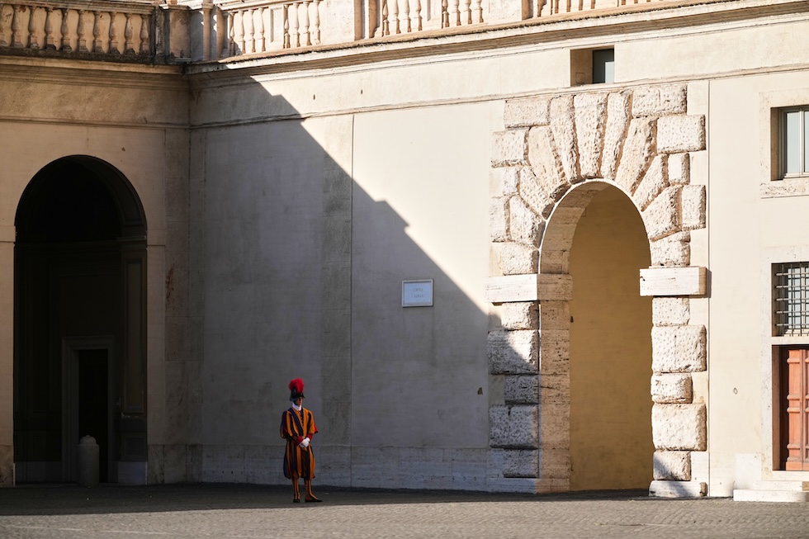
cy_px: 270
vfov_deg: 8.3
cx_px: 404
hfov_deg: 12.5
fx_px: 3707
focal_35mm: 165
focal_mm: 165
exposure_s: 1/5000
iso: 640
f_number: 4
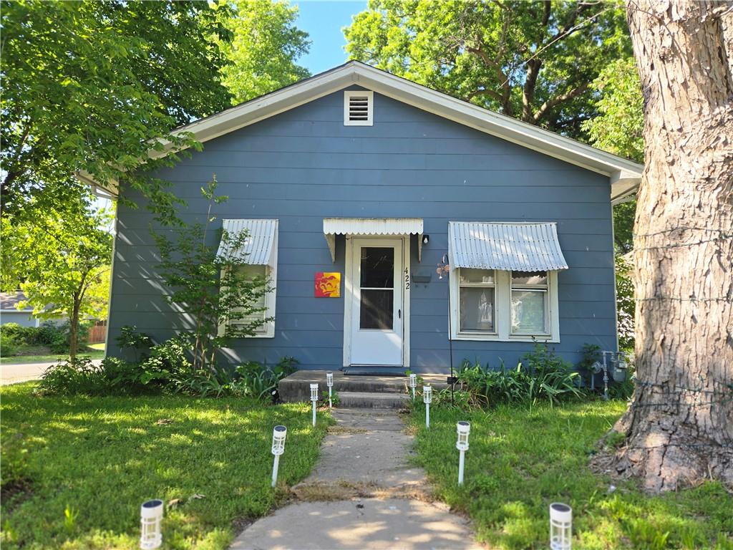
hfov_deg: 73.9
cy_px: 275
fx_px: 487
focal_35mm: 23
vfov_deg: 58.9
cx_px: 366
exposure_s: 1/381
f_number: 1.8
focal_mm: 5.4
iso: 25
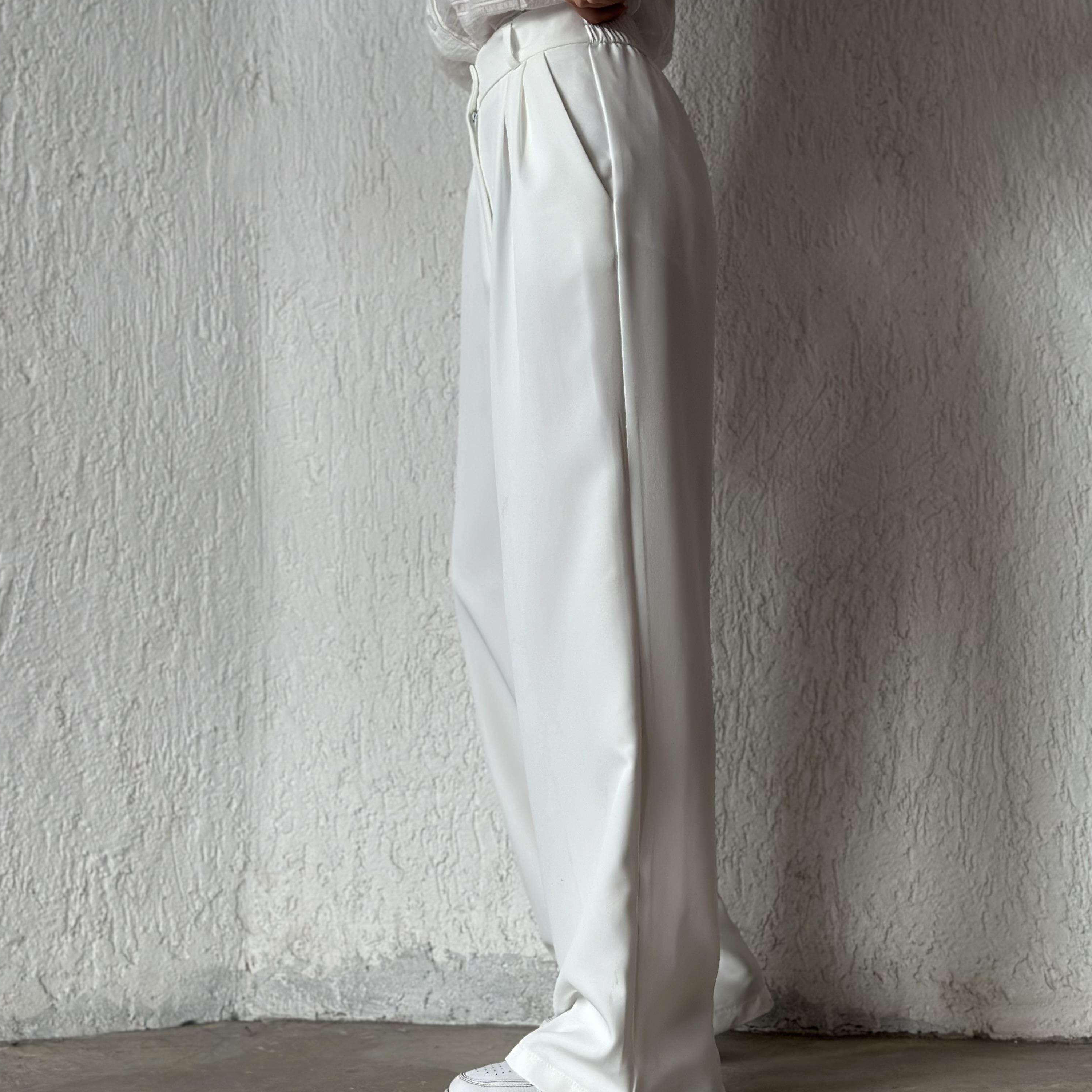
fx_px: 2034
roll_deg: +0.2
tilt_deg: +4.6
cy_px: 482
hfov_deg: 30.0
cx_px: 545
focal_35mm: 57
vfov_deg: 30.0
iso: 80
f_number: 1.78
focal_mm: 6.86
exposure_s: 1/258
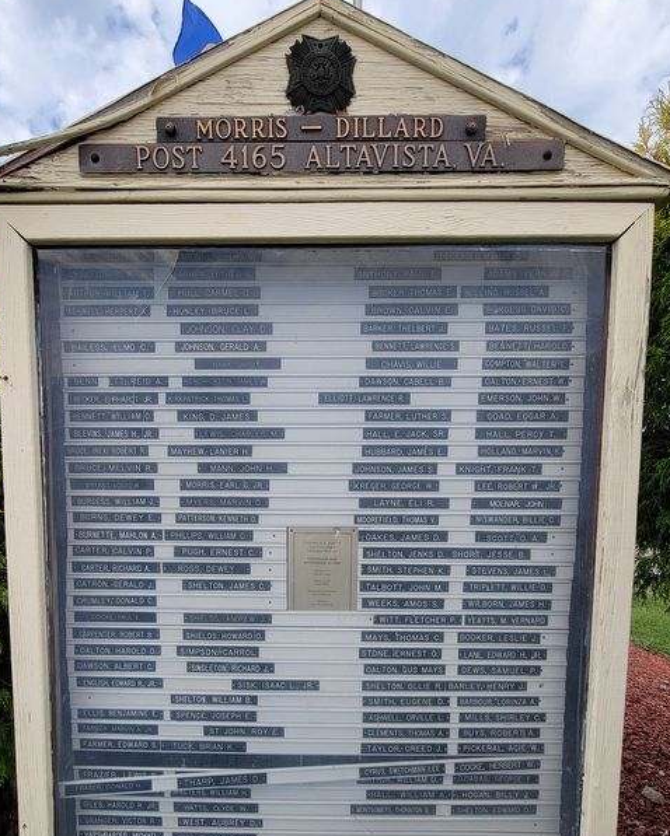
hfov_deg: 76.9
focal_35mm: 17
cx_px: 314
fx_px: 421
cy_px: 497
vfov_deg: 88.6
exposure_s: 1/1429
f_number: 2.2
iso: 50
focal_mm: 2.2
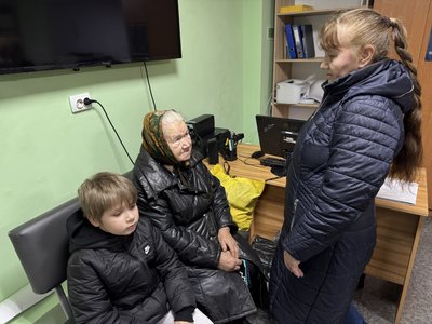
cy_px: 162
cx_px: 216
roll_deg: +2.9
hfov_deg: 71.6
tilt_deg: -21.4
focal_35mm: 24
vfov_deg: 56.8
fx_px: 300
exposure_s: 1/60
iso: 320
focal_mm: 6.76
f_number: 1.78
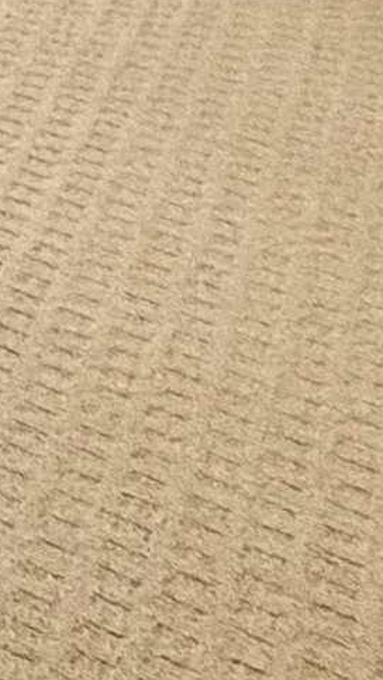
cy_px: -738
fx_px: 1750
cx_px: -1486
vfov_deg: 16.2
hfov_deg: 6.5
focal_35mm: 97
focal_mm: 2.22
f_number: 2.2
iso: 250
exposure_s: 1/60
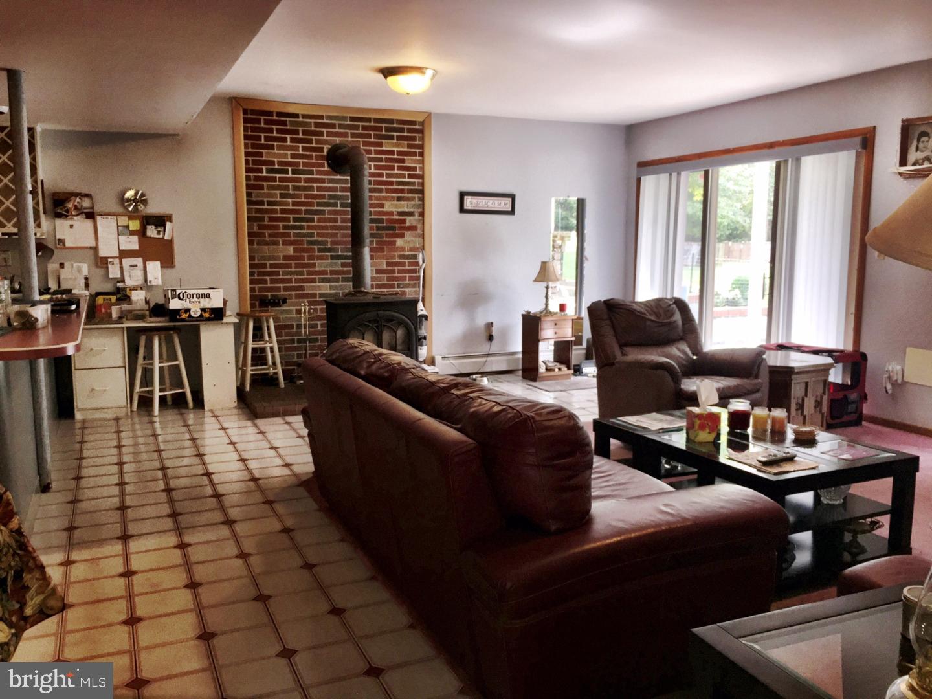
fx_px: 781
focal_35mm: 29
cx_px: 466
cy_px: 350
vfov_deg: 48.2
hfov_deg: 61.7
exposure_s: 1/30
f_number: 2.2
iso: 40
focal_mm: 4.15
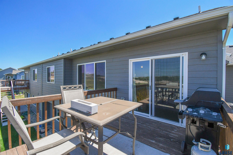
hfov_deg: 100.4
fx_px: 97
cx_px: 116
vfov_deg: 77.3
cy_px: 78
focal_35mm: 15
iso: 1250
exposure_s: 1/4000
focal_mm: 10
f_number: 7.1
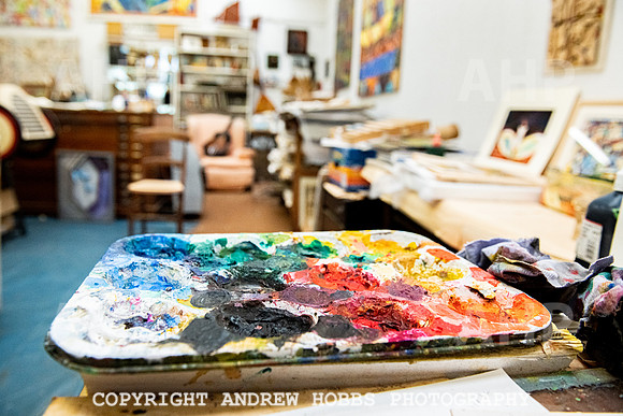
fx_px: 430
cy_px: 204
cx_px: 307
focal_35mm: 25
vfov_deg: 51.5
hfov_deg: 71.8
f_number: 5
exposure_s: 1/160
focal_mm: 24
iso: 1000
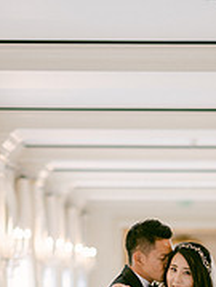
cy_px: 346
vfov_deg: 9.5
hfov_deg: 7.3
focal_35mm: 205
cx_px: 147
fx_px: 1700
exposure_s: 1/50
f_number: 1.8
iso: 100
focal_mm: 85
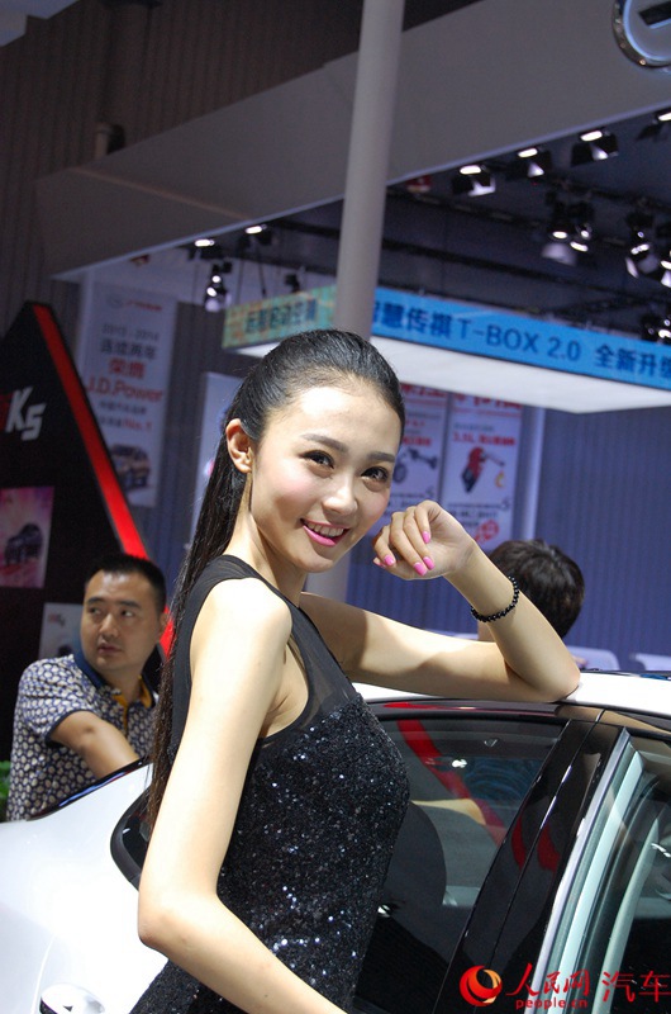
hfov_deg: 17.4
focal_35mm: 78
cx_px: 336
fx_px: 2190
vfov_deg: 26.0
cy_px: 507
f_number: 7.1
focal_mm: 52
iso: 800
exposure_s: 1/160
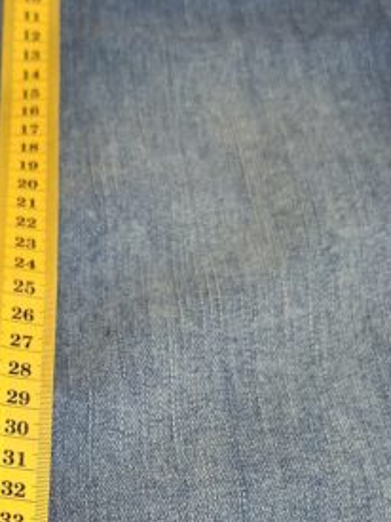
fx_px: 1010
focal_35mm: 67
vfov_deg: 26.5
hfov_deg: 21.5
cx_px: 51
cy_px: 588
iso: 50
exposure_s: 1/230
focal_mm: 5.54
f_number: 1.8
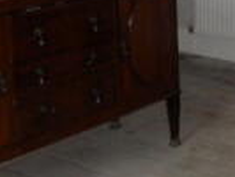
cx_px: 287
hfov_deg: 17.7
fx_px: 713
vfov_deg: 14.0
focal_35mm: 105
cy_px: 36
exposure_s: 1/30
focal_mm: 3.9
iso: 200
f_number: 3.2
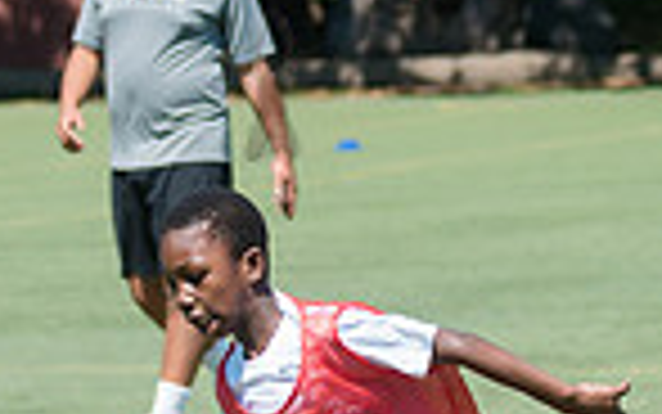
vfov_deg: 3.8
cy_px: 515
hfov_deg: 6.1
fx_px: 6245
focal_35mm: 346
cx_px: 270
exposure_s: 1/1250
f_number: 4
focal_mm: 86
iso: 200
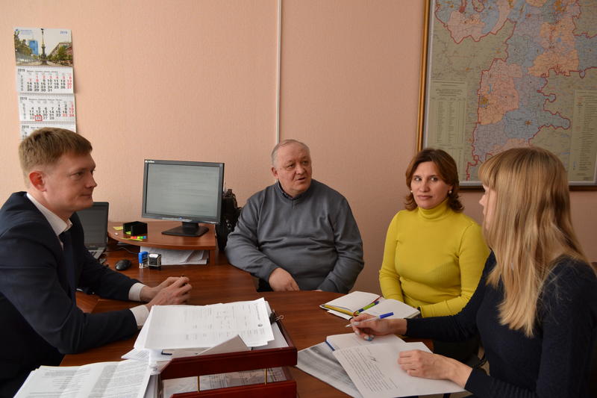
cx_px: 298
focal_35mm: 27
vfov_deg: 47.9
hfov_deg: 67.4
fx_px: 448
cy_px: 199
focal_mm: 18
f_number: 5.6
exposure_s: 1/60
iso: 160
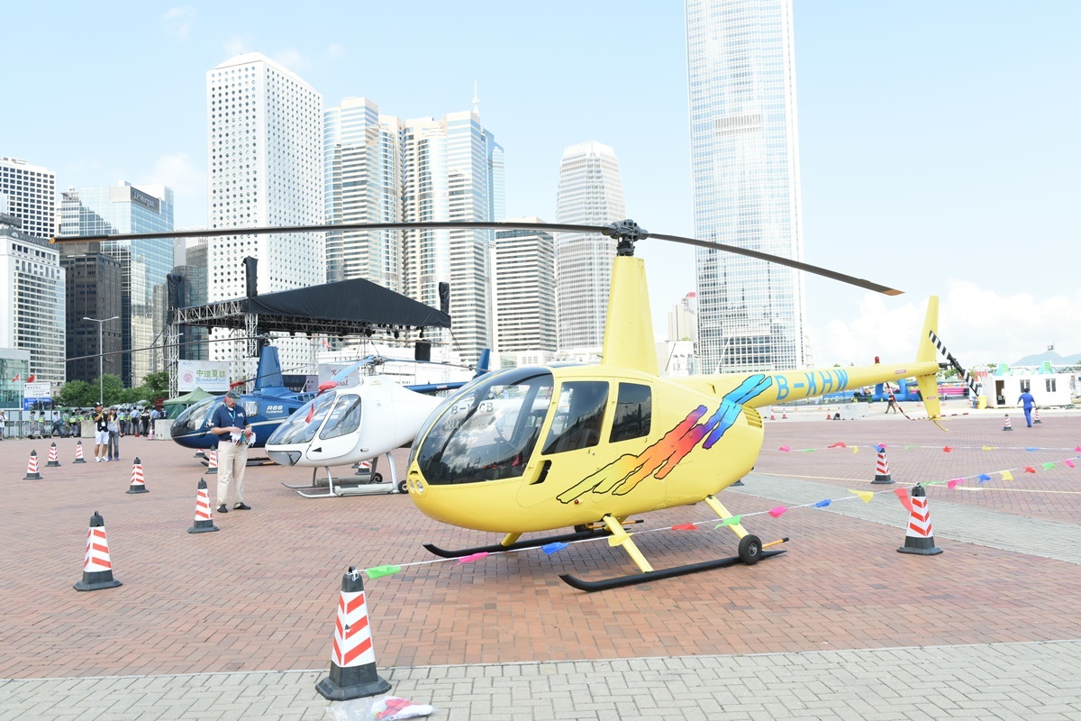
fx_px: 931
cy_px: 360
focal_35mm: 31
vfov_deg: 42.3
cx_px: 540
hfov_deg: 60.3
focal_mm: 31
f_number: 10
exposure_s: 1/250
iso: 500
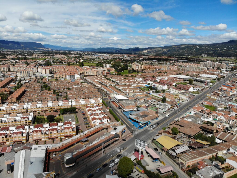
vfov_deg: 56.8
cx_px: 118
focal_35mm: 24
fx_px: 164
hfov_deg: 71.6
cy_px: 89
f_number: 2.8
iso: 100
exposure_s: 1/1930
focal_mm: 4.5
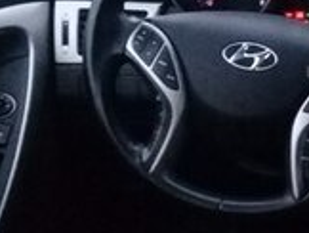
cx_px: 502
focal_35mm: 126
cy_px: 95
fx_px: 1126
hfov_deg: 14.3
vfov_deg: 11.8
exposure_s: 1/17
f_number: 2.2
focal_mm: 3.3
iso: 500
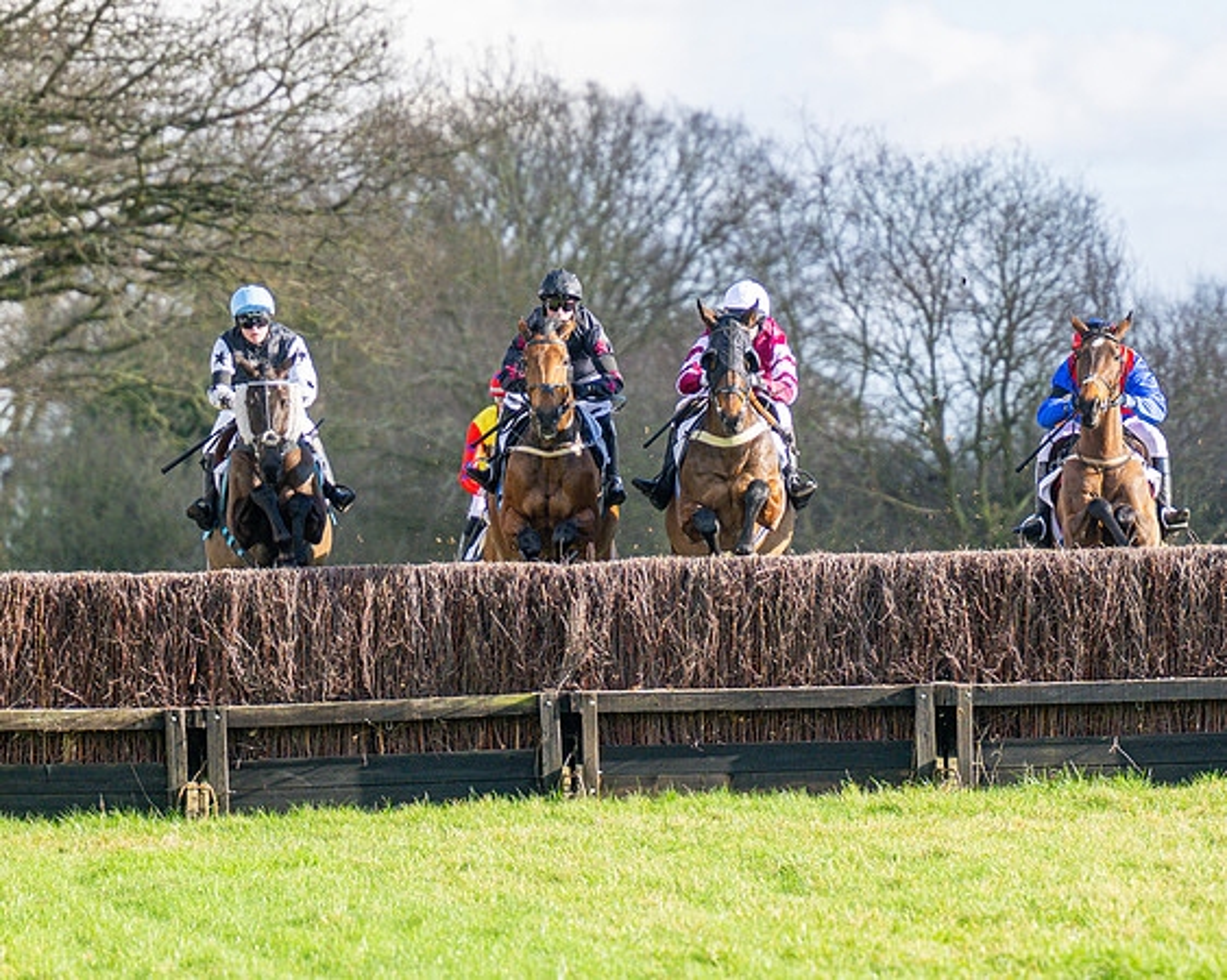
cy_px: 577
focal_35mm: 381
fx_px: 13821
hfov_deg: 5.1
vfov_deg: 4.1
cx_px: 782
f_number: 4
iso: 400
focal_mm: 180
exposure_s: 1/1600
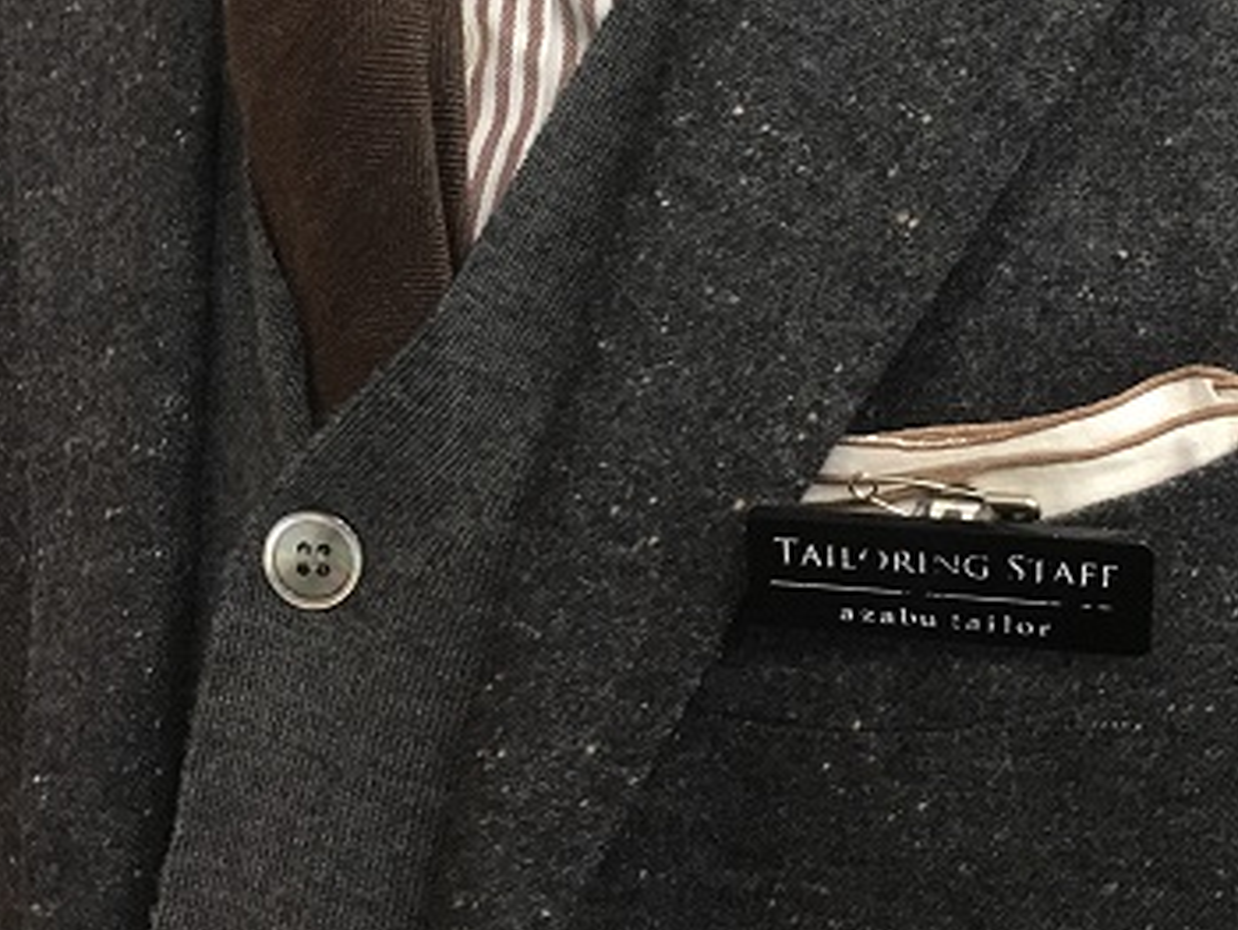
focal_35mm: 58
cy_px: 235
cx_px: 729
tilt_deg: -14.0
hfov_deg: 33.1
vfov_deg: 25.0
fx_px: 2076
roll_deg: -2.8
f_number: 2.2
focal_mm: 4.15
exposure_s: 1/24
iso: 200
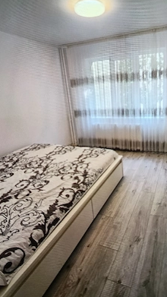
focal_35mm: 30
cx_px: 82
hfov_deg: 38.9
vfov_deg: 64.3
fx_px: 236
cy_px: 150
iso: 400
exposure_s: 1/33.3
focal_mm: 3.98
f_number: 1.8
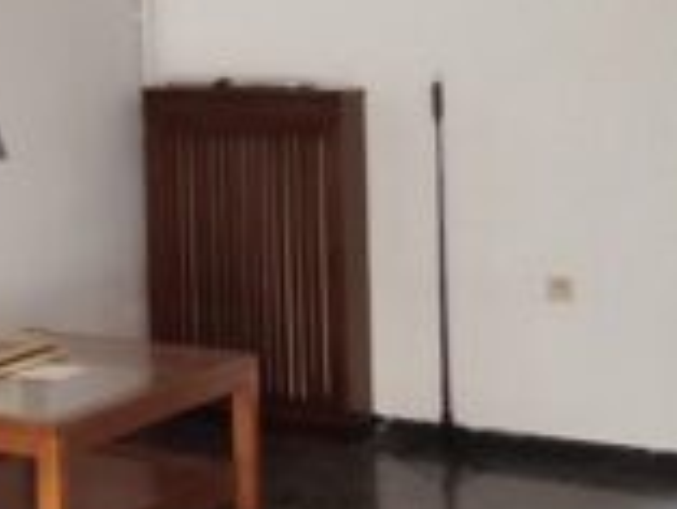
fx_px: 1918
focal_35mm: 98
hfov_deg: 16.1
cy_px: 13
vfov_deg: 14.9
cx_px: -621
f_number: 2.2
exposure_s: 1/25
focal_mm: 1.91
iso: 500
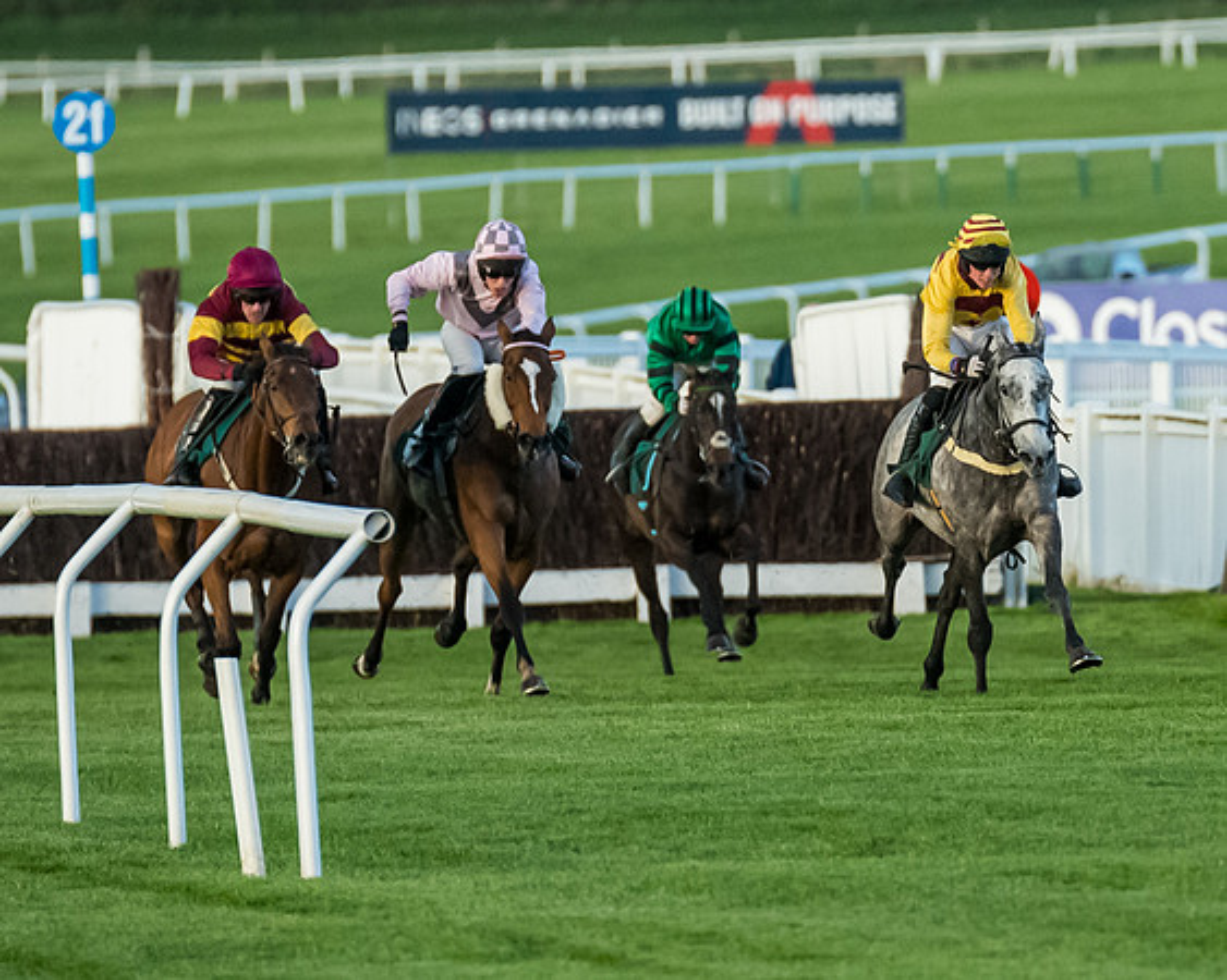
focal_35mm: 822
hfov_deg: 2.4
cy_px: 516
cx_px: 1155
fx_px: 29849
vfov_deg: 1.9
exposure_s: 1/2500
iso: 4000
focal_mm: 300
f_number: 4
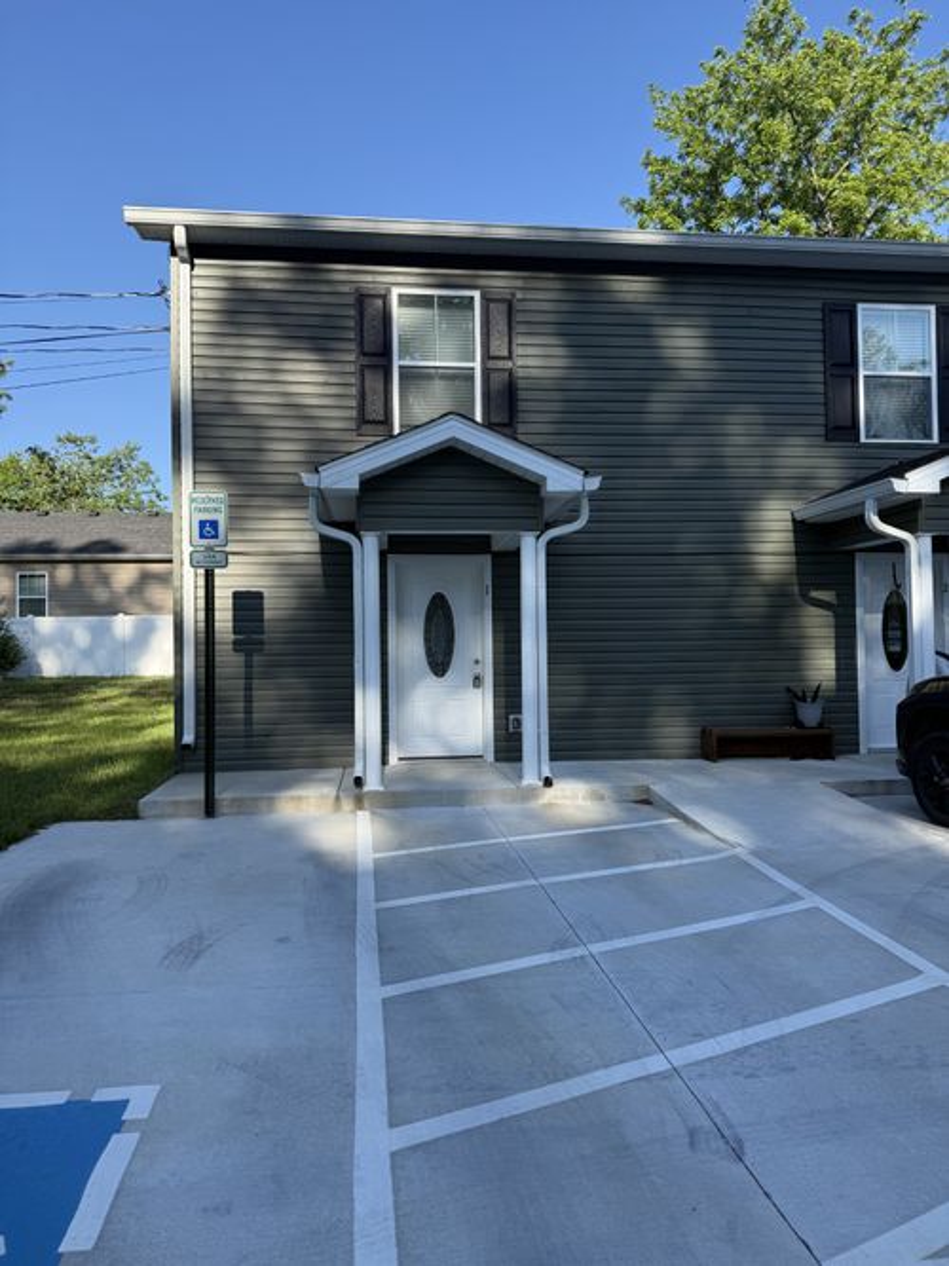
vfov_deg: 71.6
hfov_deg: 56.8
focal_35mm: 24
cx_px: 474
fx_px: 878
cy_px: 633
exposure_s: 1/2169
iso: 100
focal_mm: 6.76
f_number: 1.78
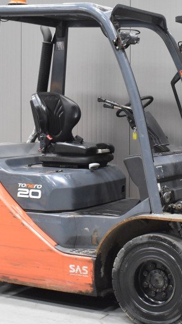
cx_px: 140
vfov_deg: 26.4
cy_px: 134
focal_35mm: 80
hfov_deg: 15.0
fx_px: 688
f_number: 5
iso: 1600
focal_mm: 23
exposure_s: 1/25
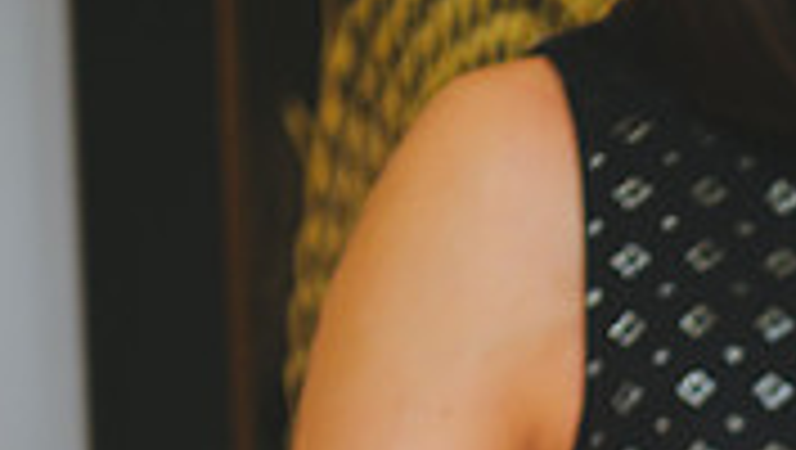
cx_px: 1111
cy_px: 716
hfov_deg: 8.8
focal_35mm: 240
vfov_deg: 5.0
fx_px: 5071
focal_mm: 70
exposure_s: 1/250
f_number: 2.8
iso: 400
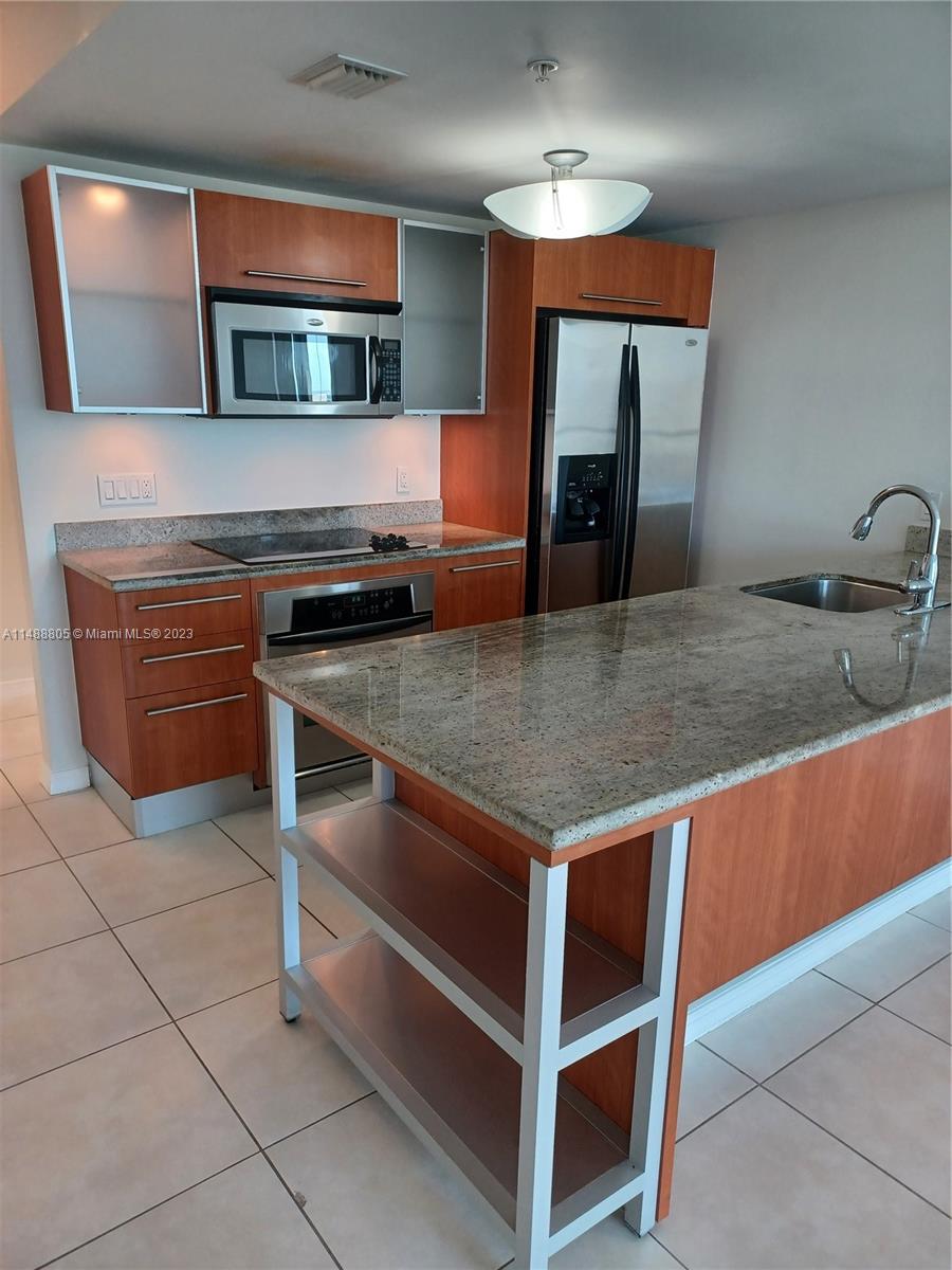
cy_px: 635
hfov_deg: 54.9
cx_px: 476
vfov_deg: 69.4
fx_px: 917
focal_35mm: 25
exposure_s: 1/40
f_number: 1.8
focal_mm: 4.6
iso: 320
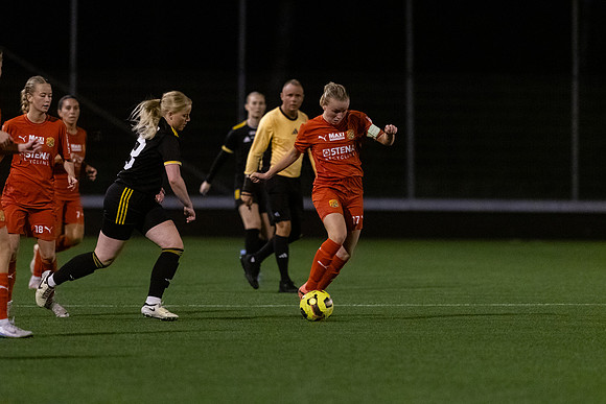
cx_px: 303
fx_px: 7939
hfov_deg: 4.4
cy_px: 202
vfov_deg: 2.9
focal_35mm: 472
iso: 8000
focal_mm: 300
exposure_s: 1/640
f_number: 3.2
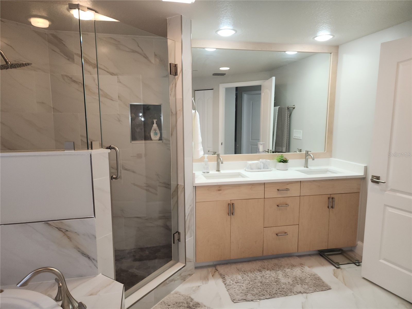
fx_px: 274
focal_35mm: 23
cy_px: 154
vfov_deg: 58.9
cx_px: 206
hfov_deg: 73.9
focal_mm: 6.4
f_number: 1.8
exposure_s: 1/60
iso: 64
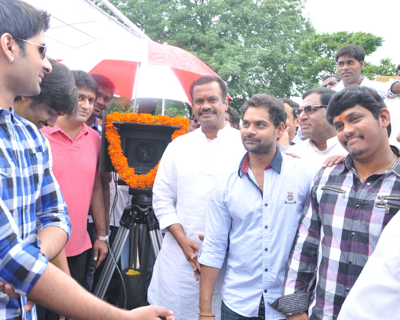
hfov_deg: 56.9
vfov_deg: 47.1
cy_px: 162
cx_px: 170
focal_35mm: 31
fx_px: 367
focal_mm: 18
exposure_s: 1/160
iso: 250
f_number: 5.6
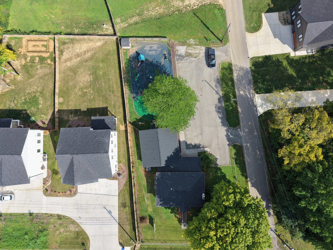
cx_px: 171
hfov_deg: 71.6
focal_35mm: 24
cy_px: 128
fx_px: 231
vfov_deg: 56.8
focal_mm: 8.67
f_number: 1.8
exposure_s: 1/5000
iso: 340
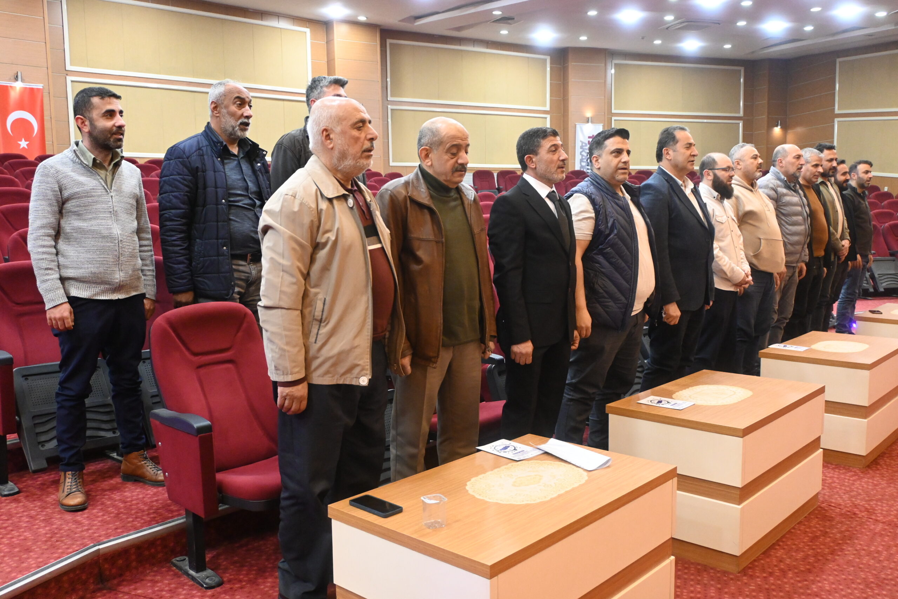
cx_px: 449
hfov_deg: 58.3
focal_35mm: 32
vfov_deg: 40.8
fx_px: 804
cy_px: 300
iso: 3200
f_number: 4
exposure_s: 1/125
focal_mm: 21.5
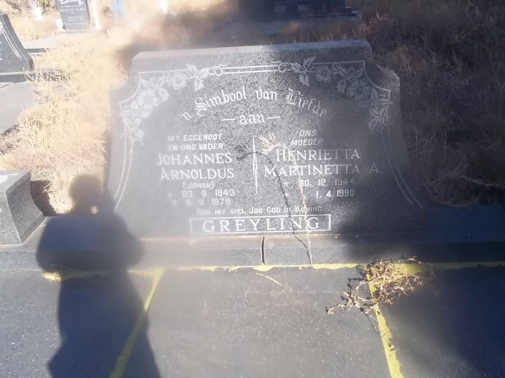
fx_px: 467
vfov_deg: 44.2
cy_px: 189
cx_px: 252
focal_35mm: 32
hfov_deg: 56.8
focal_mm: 5.7
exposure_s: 1/160
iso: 80
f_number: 5.5
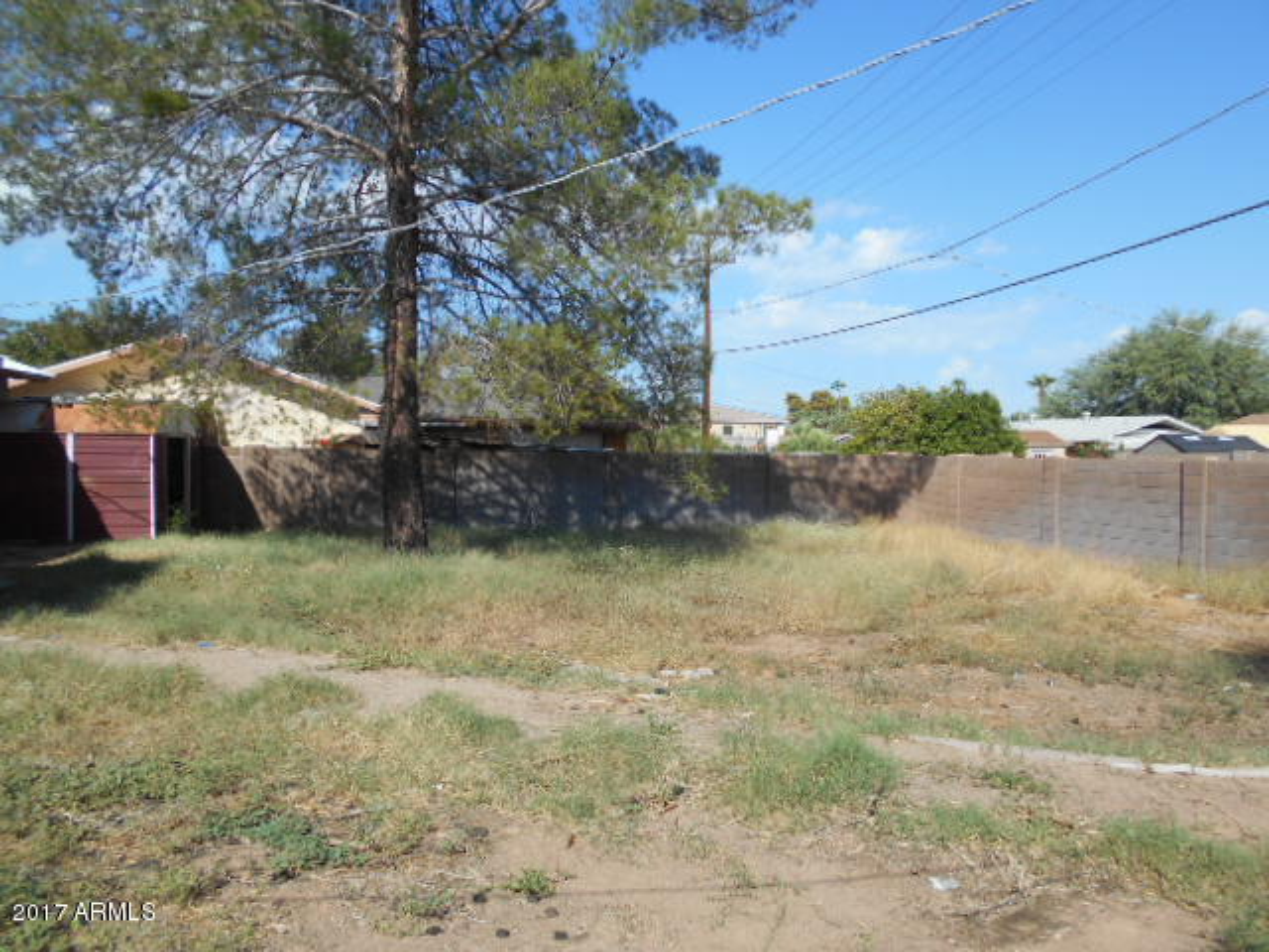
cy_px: 476
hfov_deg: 67.3
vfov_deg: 53.1
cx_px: 634
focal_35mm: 26
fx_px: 953
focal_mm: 4.6
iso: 80
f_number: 3.2
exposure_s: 1/1250
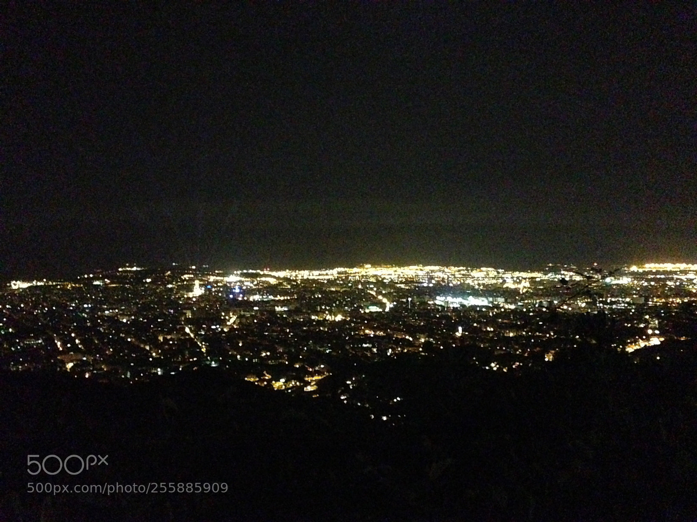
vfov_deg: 42.9
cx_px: 348
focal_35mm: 33
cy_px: 261
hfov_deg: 55.4
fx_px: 664
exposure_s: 1/15
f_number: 2.4
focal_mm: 4.13
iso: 3200
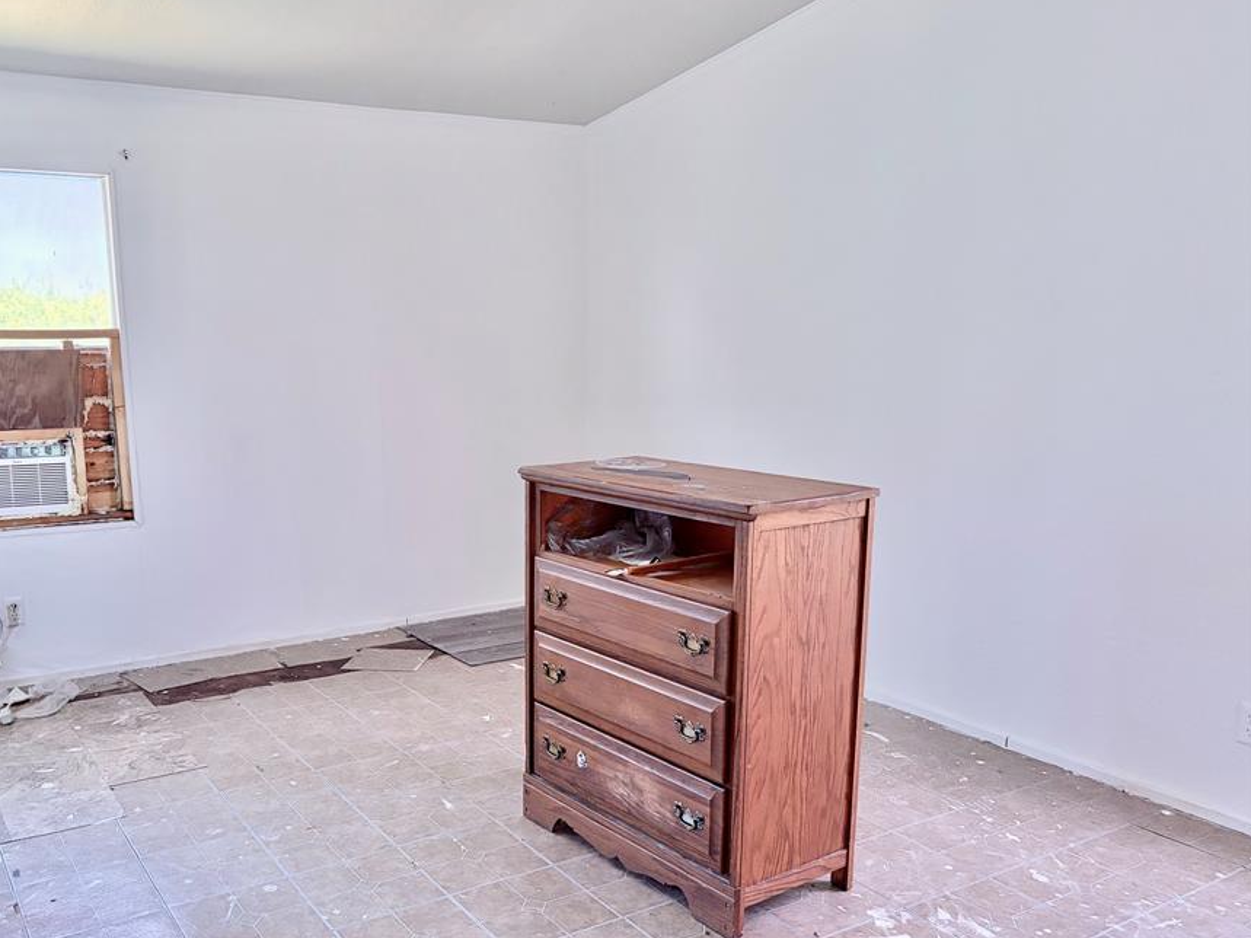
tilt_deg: -9.3
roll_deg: +1.0
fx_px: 1120
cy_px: 521
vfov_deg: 45.4
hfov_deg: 58.0
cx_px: 510
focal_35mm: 31
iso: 320
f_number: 1.6
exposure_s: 1/60
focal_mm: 5.96
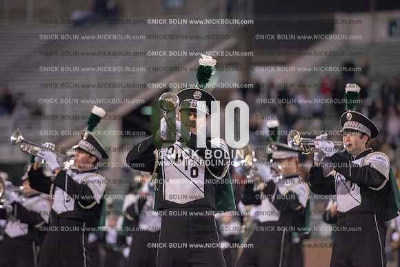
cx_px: 200
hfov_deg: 10.3
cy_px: 134
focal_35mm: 200
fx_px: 2223
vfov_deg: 6.9
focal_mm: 200
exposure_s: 1/1250
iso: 5000
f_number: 3.2
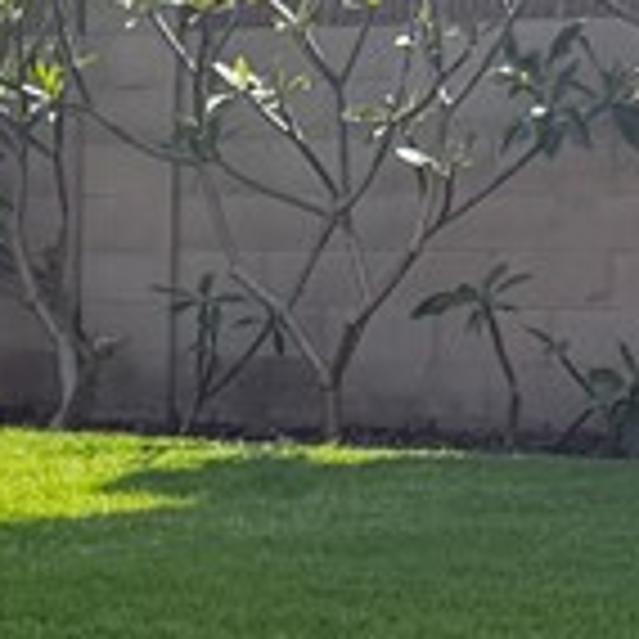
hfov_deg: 11.1
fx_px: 3195
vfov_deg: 10.9
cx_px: -207
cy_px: 1004
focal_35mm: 153
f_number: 1.78
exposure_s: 1/1585
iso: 80
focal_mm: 6.76
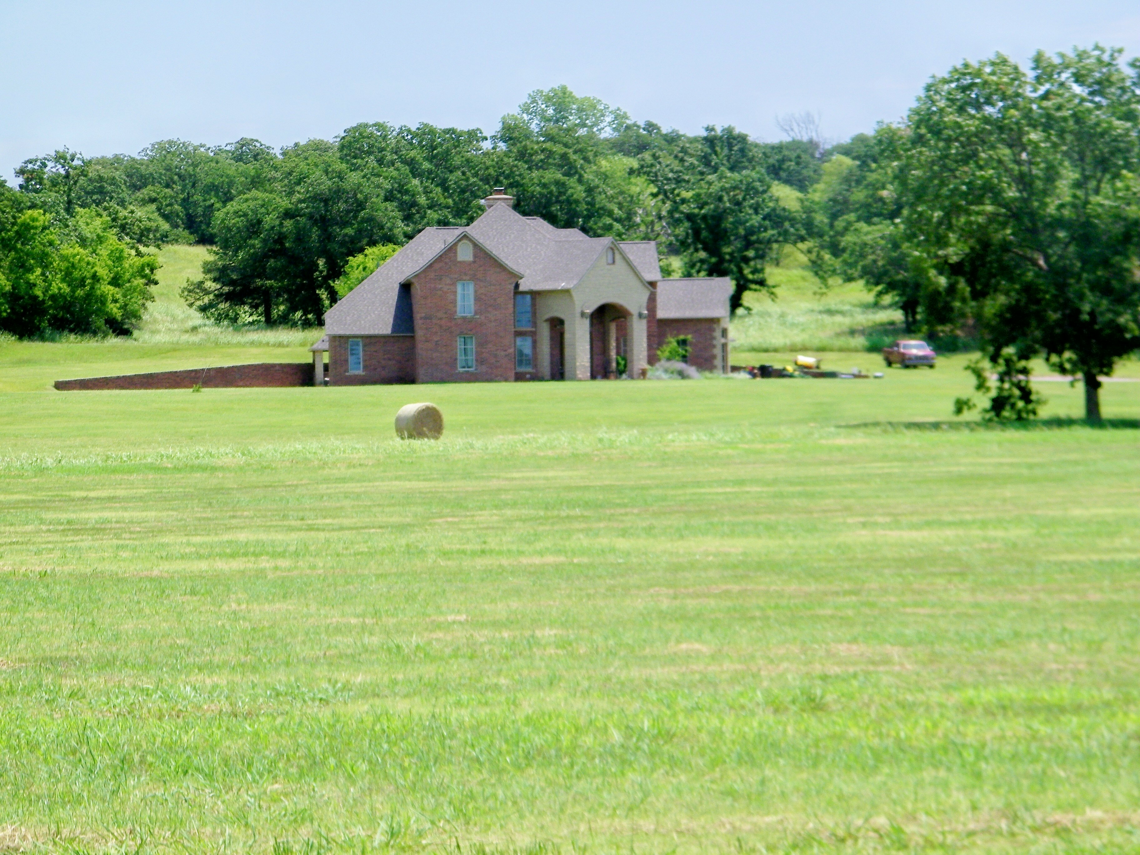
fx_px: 3491
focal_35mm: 106
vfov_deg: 14.0
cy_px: 428
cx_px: 570
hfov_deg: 18.5
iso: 80
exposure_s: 1/500
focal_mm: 19
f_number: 4.7
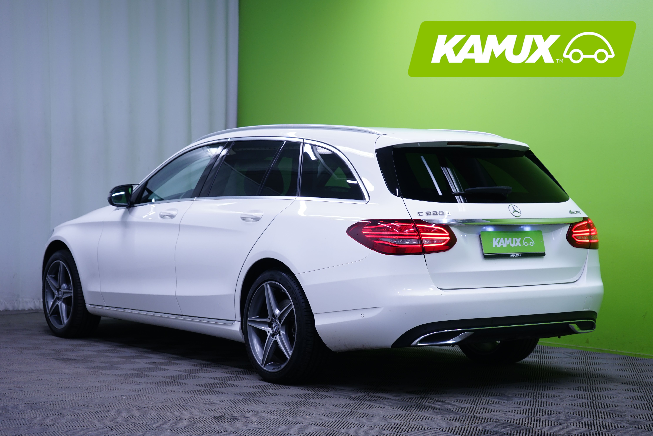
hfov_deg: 29.2
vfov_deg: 19.7
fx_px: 1251
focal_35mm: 69
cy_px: 218
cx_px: 326
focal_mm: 69
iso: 400
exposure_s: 1/15
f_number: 5.6
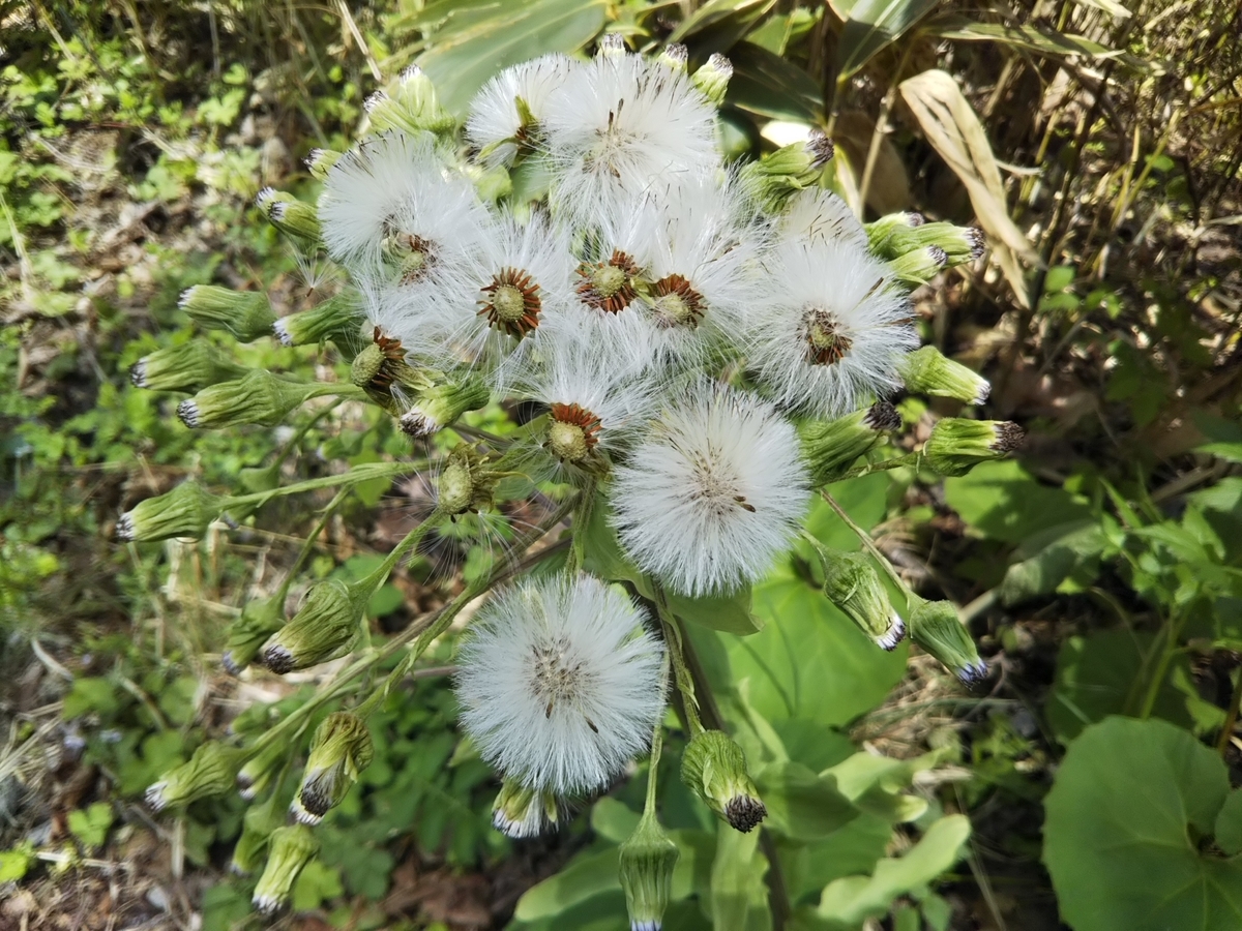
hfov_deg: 60.0
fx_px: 1076
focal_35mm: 30
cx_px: 621
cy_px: 466
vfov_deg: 46.8
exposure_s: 1/282
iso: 20
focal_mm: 4
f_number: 2.2
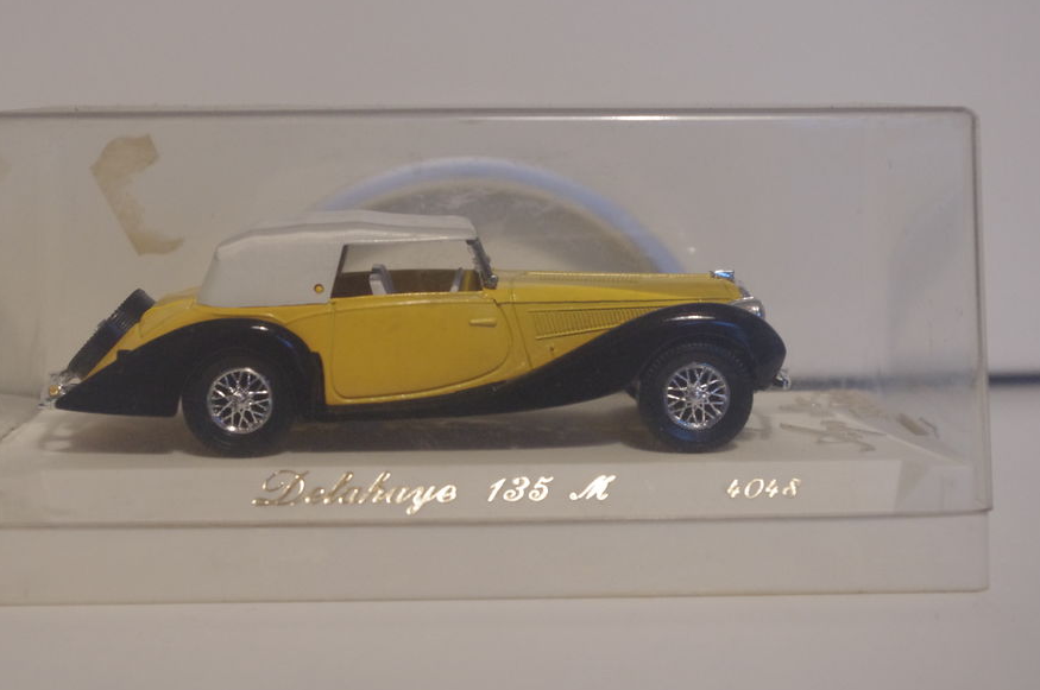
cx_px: 454
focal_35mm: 56
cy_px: 304
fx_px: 1616
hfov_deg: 35.6
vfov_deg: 24.1
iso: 2000
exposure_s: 1/50
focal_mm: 32.5
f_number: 5.6
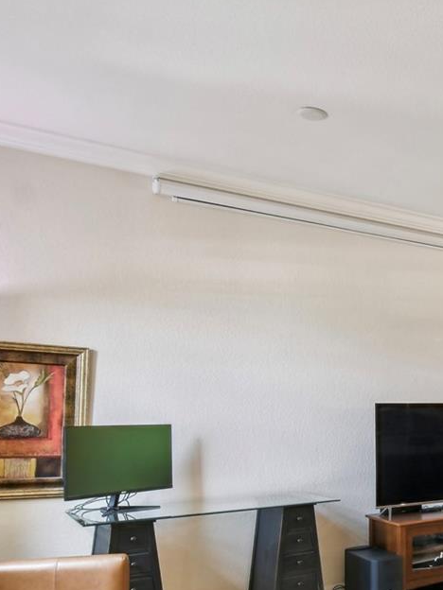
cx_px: 493
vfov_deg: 49.4
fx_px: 631
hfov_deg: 33.5
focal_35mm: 37
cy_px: 389
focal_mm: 10
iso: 100
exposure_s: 1/5
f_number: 7.1
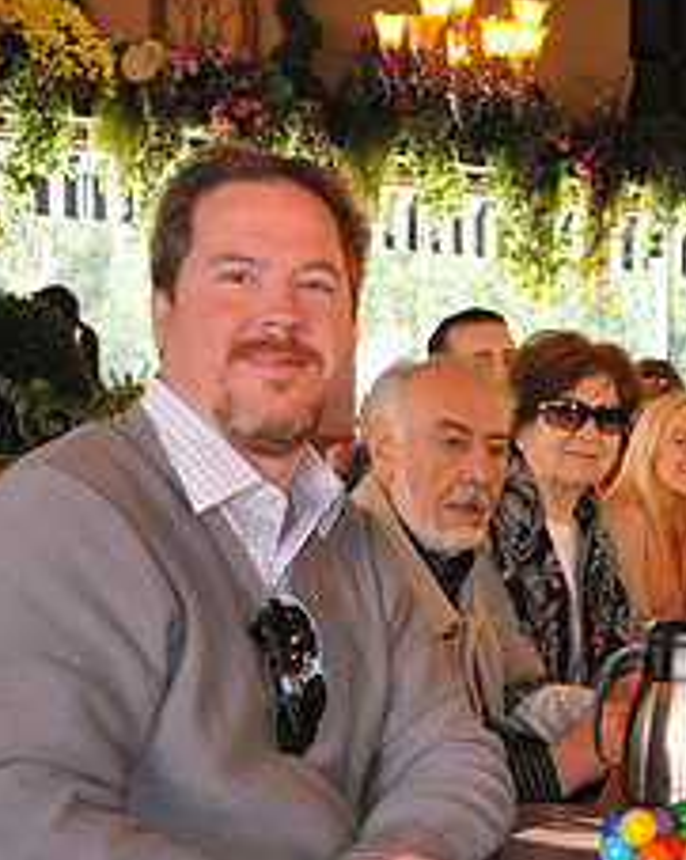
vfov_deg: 26.0
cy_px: 684
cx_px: 785
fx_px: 1831
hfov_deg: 20.1
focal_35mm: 72
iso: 800
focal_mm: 20
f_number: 3.8
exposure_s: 1/60
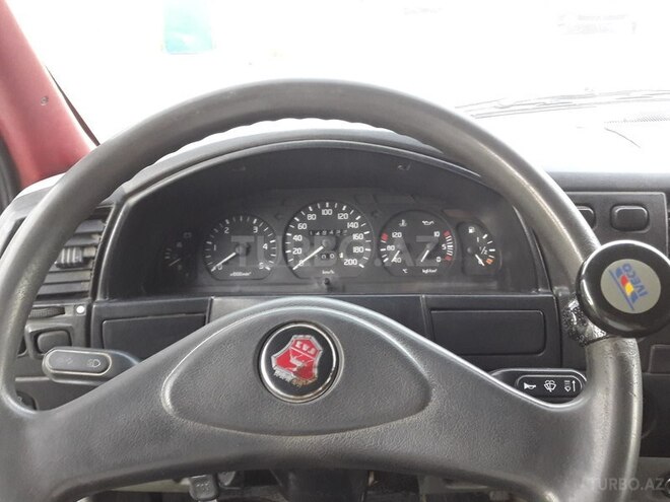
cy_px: 251
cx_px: 335
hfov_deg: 63.4
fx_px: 542
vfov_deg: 49.7
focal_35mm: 28
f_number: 1.9
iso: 160
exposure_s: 1/20
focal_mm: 3.7
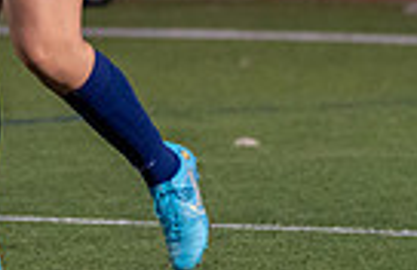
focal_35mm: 1112
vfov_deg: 1.2
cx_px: -259
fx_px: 12764
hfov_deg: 1.9
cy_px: -320
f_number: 2.8
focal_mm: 200
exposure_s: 1/1000
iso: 3200
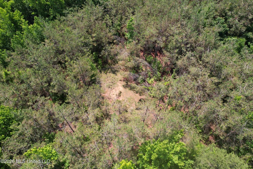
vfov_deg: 57.2
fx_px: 155
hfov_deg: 78.6
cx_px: 126
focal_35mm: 22
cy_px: 84
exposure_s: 1/180
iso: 100
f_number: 2.8
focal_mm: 8.38
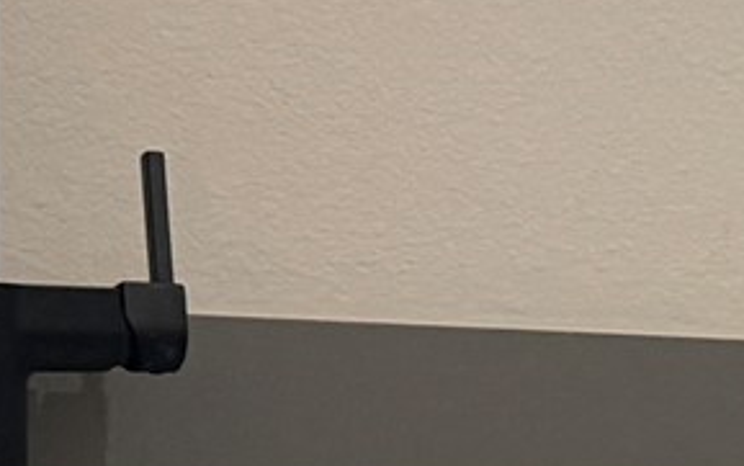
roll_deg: +0.9
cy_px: 499
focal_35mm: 180
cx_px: 2209
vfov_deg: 7.3
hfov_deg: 9.3
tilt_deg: +1.2
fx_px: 3652
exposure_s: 1/60
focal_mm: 6.76
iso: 200
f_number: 1.78
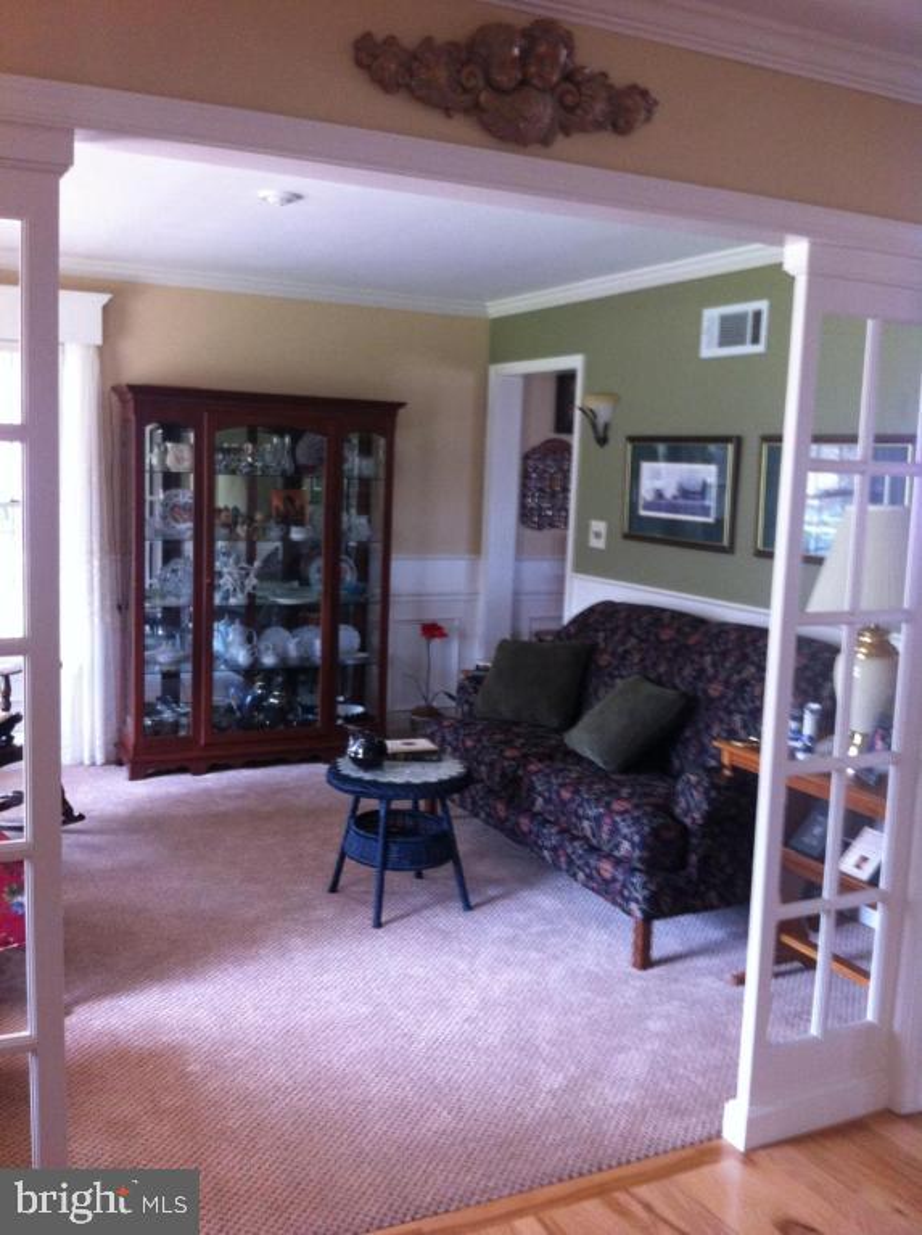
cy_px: 618
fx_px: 1246
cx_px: 461
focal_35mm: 35
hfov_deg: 40.6
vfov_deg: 52.7
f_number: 2.8
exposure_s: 1/17
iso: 200
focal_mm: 3.85
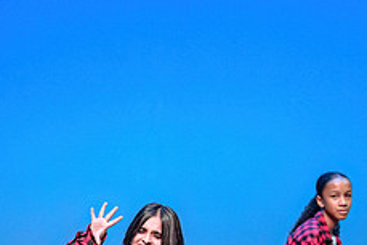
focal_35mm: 425
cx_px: 206
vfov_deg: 3.2
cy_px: 251
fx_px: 4335
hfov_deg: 4.8
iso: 1250
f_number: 2.8
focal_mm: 140
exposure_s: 1/400
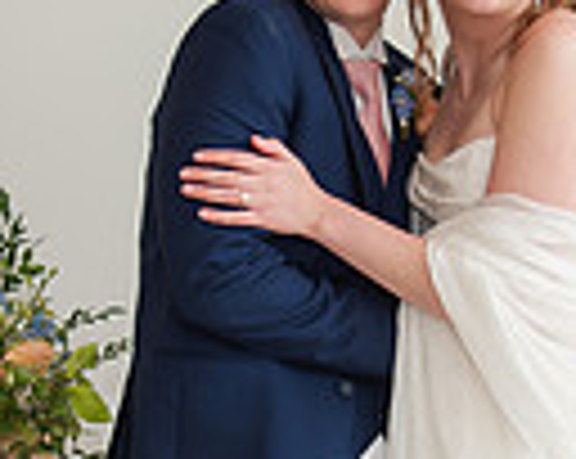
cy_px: 334
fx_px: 2774
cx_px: 243
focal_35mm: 163
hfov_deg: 11.8
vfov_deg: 9.4
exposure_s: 1/200
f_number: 4
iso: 100
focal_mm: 31
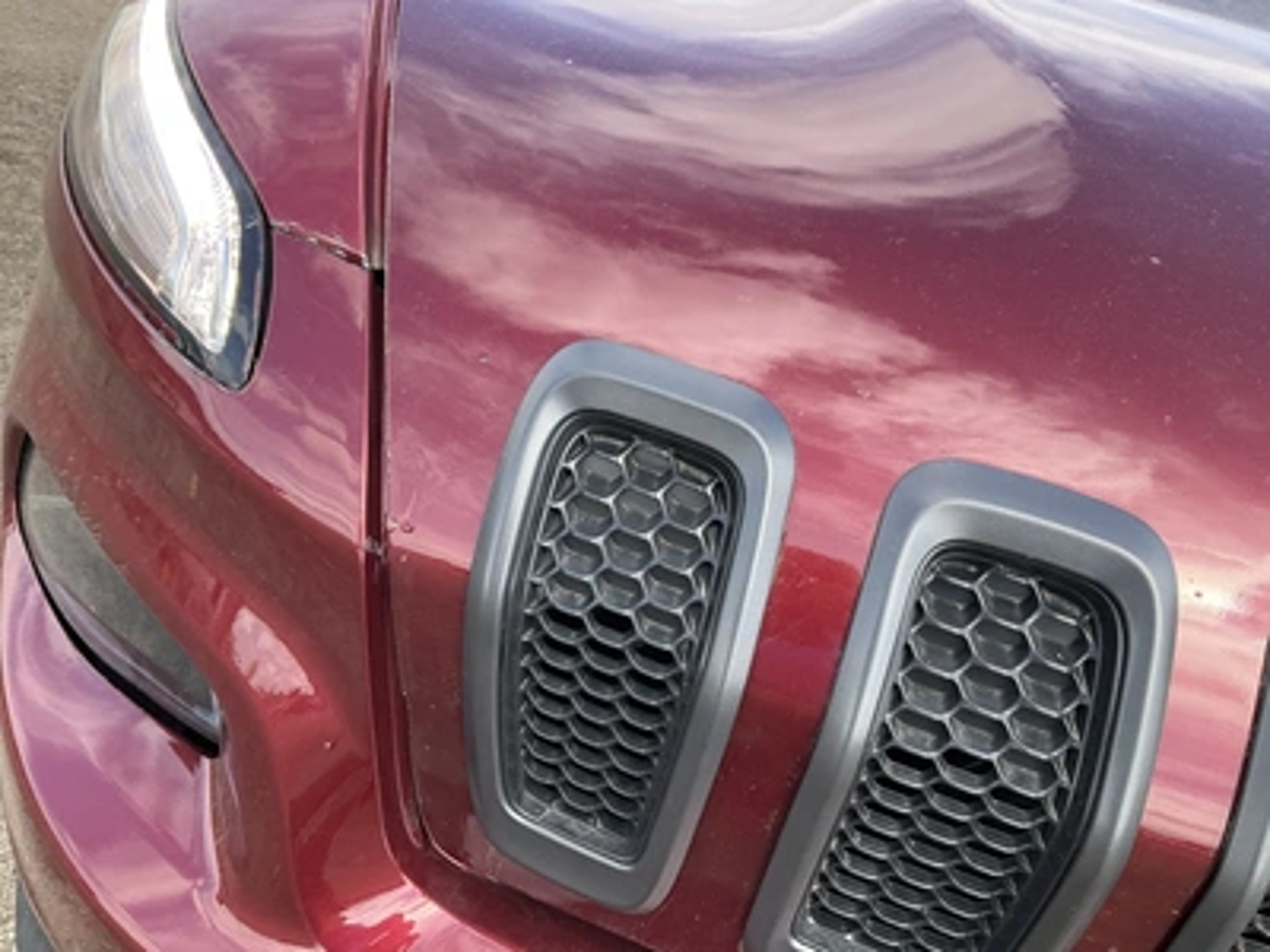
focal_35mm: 29
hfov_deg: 61.7
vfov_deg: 48.2
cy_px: 476
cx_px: 635
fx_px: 1064
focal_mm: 3
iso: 25
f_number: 1.8
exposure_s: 1/286
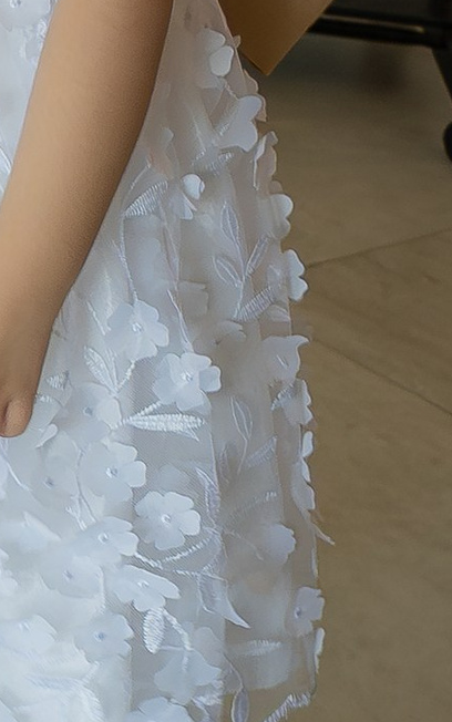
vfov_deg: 14.5
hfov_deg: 7.9
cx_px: -887
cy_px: 174
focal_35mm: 144
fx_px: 2836
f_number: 3.5
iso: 1000
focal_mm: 16
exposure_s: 1/320
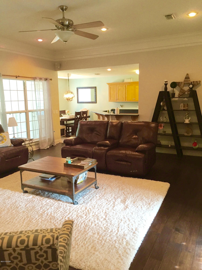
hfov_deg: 48.2
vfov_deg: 61.7
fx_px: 226
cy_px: 135
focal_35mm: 29
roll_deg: +1.0
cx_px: 101
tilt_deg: -9.2
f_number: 2.2
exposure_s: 1/30
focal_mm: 4.15
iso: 125
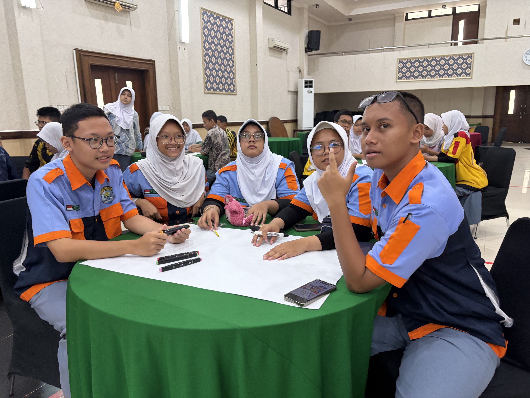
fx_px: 398
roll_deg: -1.2
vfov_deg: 53.1
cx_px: 265
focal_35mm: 26
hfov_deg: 67.3
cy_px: 199
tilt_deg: -8.1
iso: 250
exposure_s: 1/50
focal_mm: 5.96
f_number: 1.6
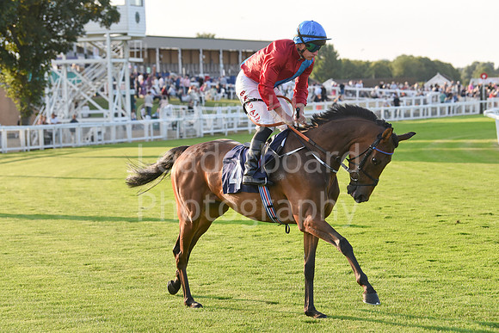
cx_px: 250
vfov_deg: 12.5
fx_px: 1525
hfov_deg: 18.6
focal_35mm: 110
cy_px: 166
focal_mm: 110
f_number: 5
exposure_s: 1/1600
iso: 1000
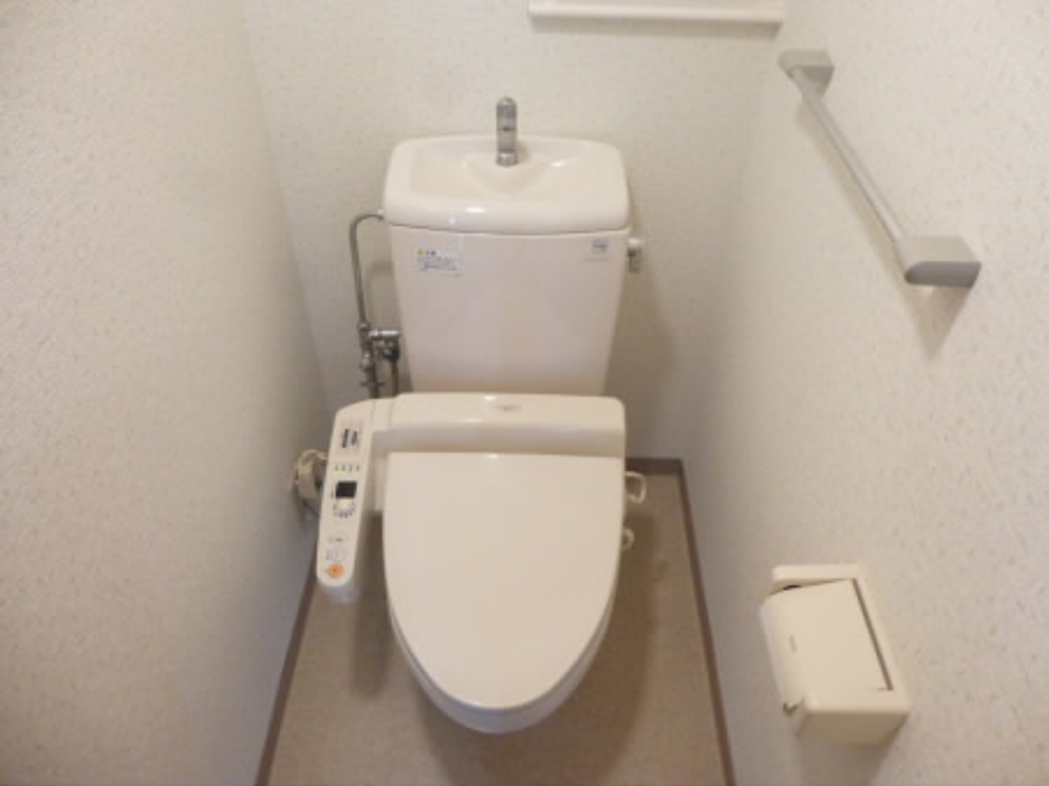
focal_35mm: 25
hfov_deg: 69.4
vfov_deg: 54.8
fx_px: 757
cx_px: 524
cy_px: 393
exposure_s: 1/15
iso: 400
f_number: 3.1
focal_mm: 4.5
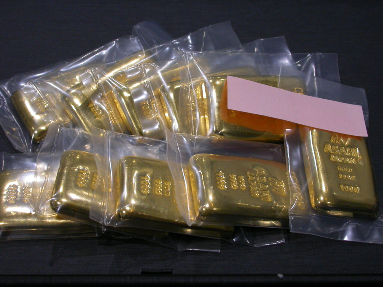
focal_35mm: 66
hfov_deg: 29.4
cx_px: 192
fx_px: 730
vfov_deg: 22.3
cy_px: 144
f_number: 4.1
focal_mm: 13.8
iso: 100
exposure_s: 1/61.2
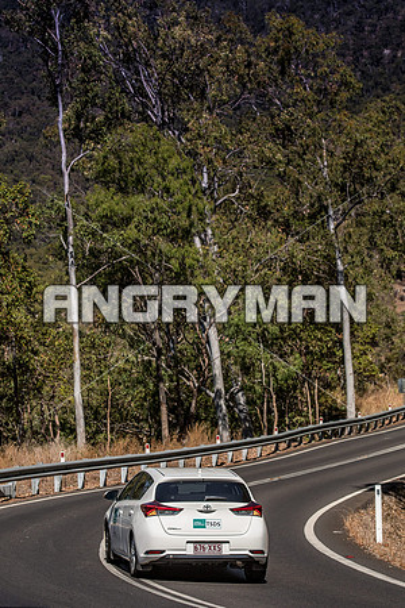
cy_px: 304
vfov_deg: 16.1
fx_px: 2151
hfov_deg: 10.8
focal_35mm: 128
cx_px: 202
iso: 250
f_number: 5
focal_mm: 85
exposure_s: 1/5000
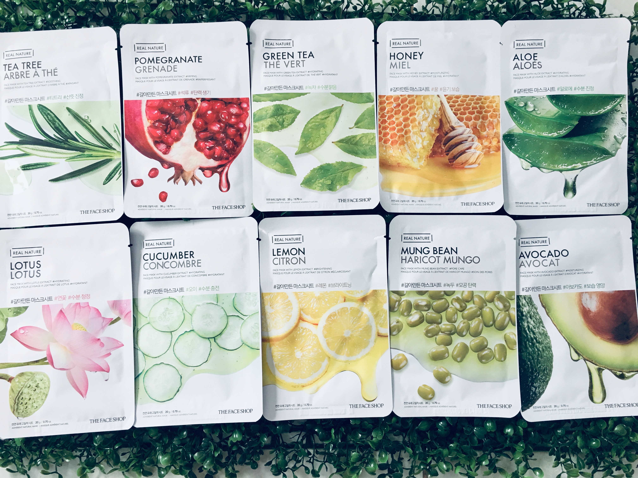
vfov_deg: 48.2
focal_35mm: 29
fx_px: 534
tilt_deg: -83.8
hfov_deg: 61.7
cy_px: 239
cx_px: 319
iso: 40
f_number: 2.2
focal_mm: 4.15
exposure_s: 1/17
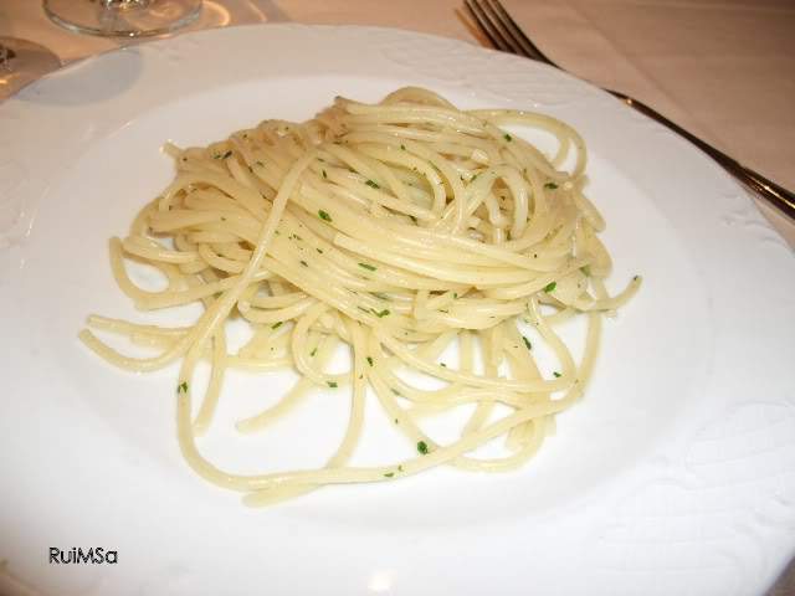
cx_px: 398
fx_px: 758
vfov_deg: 42.9
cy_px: 298
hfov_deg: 55.4
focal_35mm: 33
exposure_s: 1/60
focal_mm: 7.1
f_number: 2.8
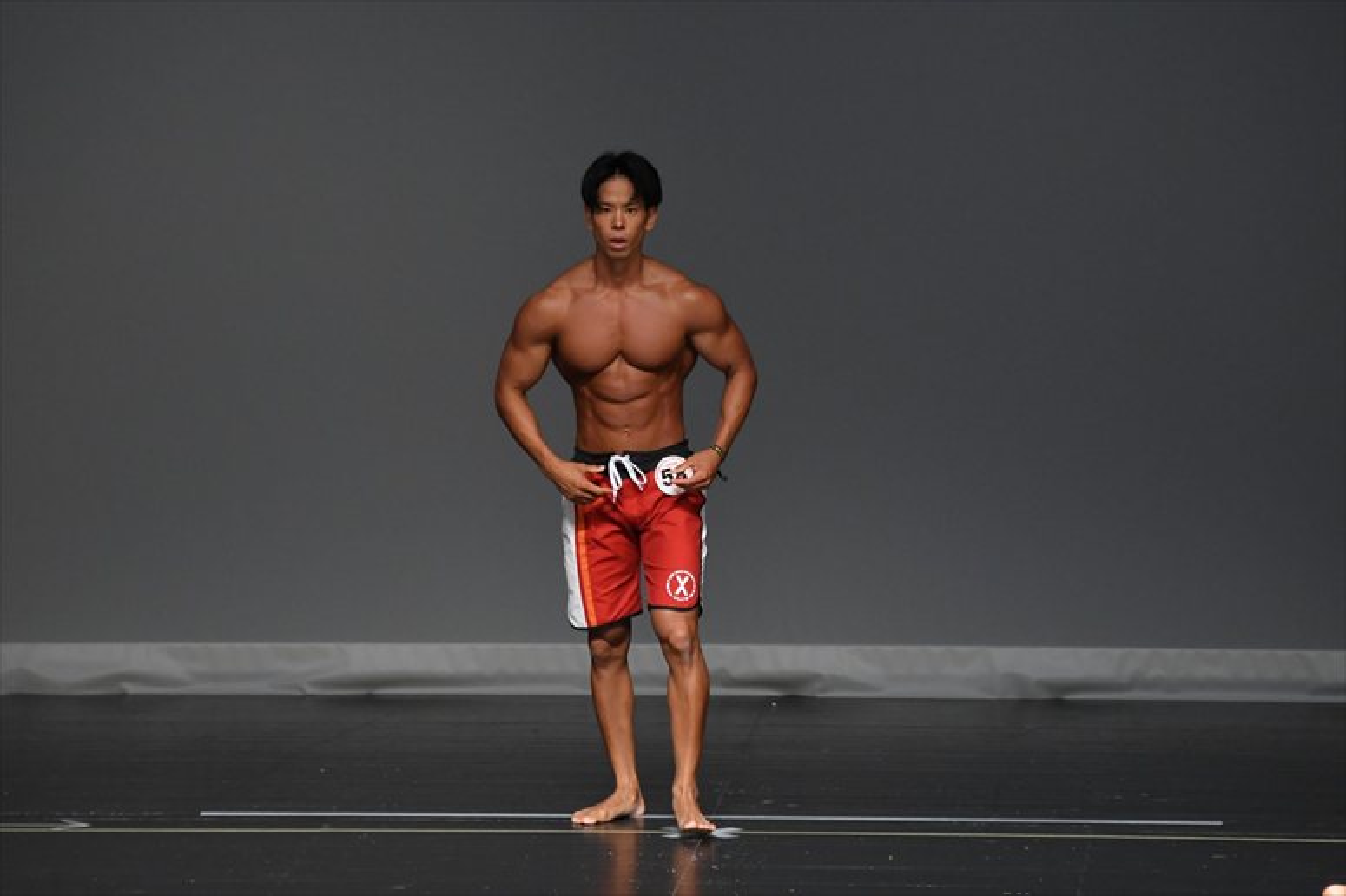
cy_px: 448
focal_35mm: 315
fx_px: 11772
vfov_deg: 4.4
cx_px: 673
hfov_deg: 6.5
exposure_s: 1/400
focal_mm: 210
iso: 2500
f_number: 5.6
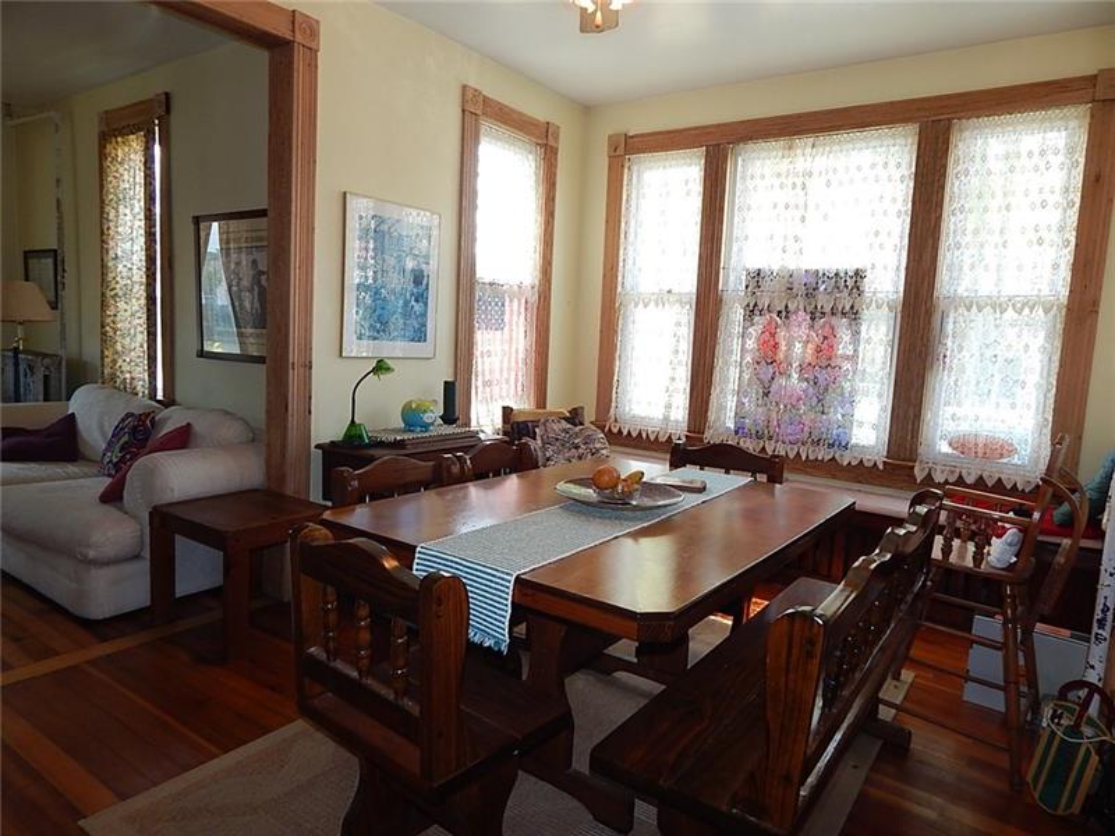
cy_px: 418
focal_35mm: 22
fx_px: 709
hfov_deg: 76.4
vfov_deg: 61.1
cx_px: 558
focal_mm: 4
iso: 140
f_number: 3
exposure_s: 1/30
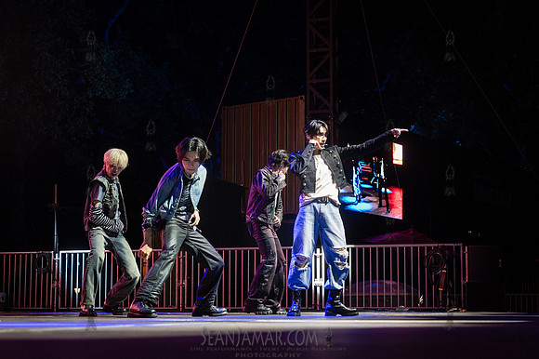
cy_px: 204
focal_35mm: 60
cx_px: 281
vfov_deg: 22.5
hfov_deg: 33.3
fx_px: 902
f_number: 4
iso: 4000
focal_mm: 53
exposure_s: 1/400
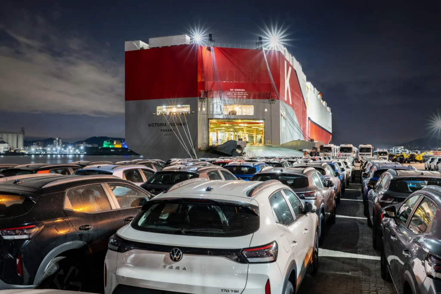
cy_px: 147
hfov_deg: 60.3
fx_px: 380
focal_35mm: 31
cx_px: 220
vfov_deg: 42.3
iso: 320
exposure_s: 6
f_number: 11
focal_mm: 31
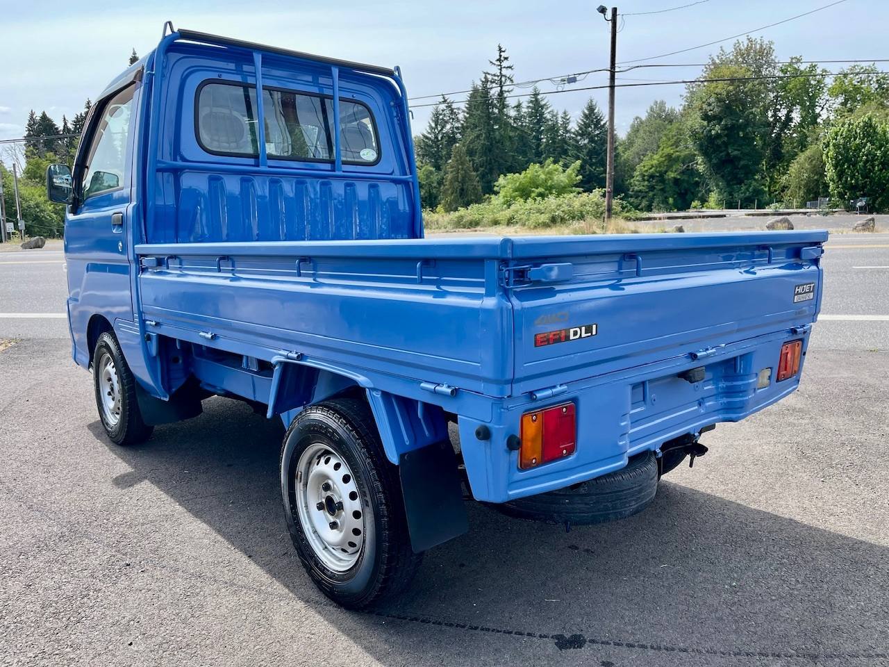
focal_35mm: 25
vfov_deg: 54.9
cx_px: 444
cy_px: 334
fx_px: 642
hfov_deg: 69.4
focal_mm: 5.1
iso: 32
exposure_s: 1/861
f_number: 1.6
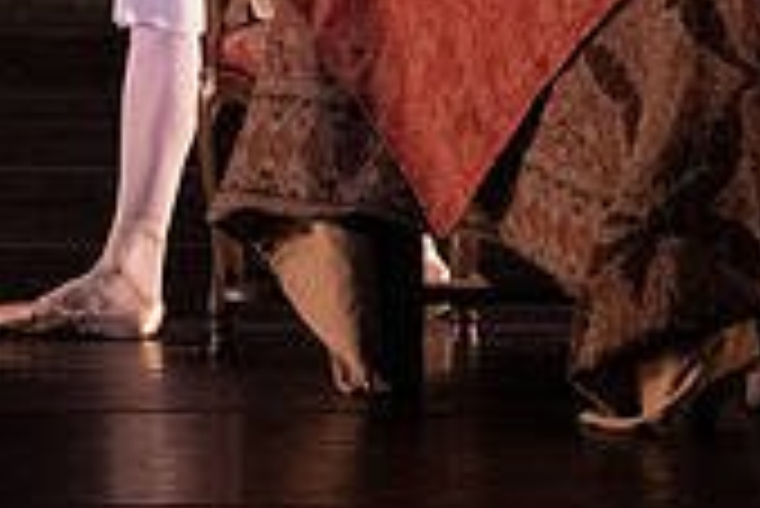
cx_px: 508
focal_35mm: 1272
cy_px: -223
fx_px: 26876
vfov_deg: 1.1
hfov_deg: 1.6
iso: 20000
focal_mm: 370
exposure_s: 1/400
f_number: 5.6
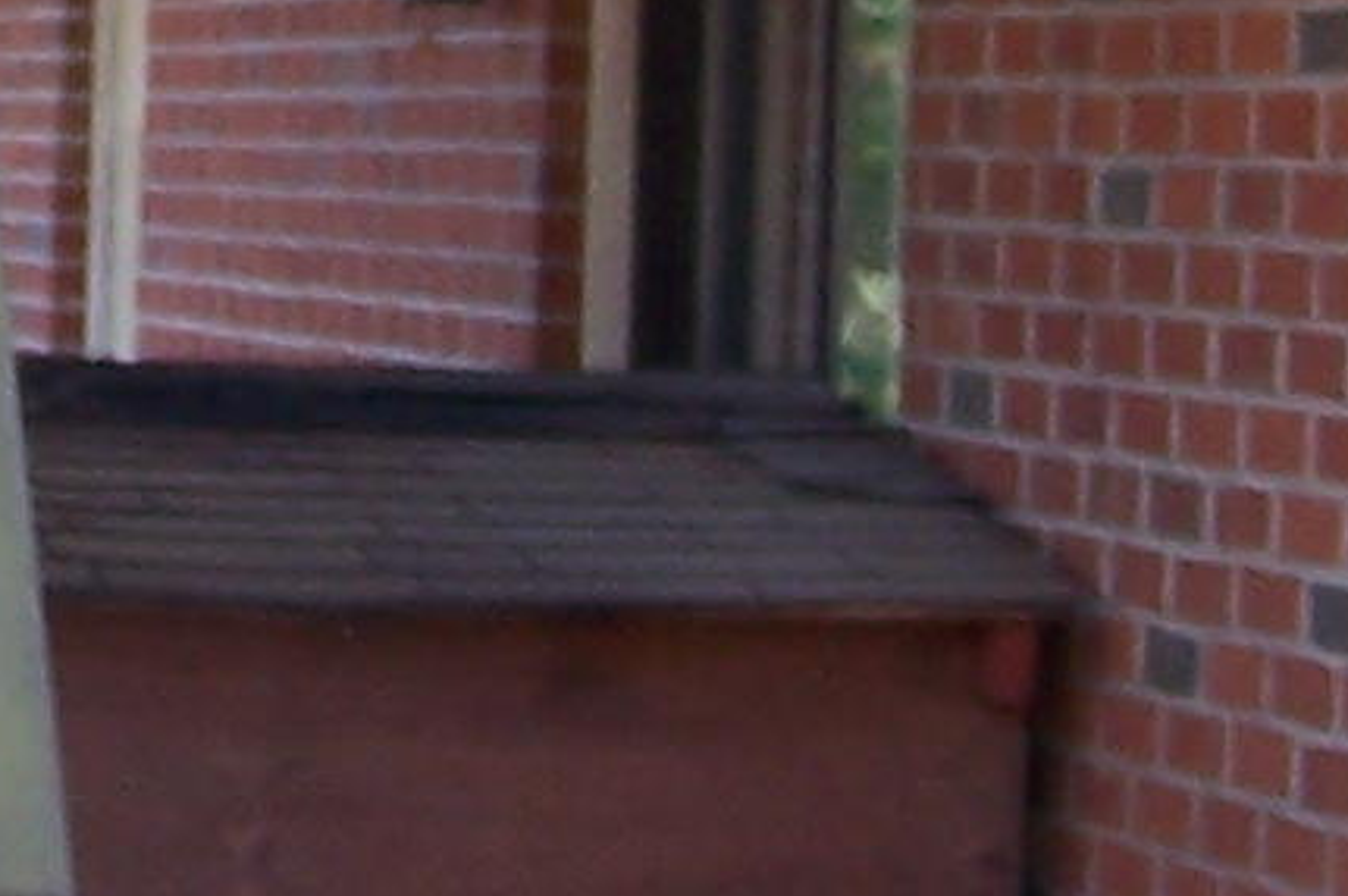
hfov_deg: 8.6
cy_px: -464
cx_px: -210
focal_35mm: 237
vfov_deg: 5.7
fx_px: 8867
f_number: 2.8
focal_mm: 6.3
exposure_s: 1/60
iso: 80
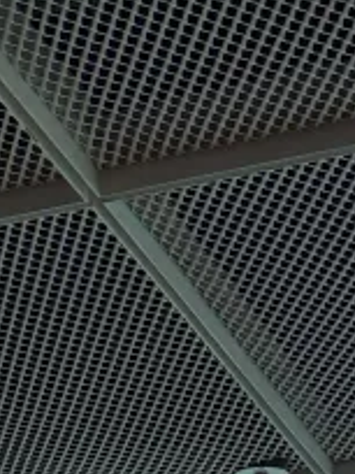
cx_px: -213
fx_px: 2311
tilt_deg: +2.5
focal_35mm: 169
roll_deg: +0.0
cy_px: 1155
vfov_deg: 10.1
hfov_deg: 8.5
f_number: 1.78
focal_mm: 6.76
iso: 80
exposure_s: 1/1091
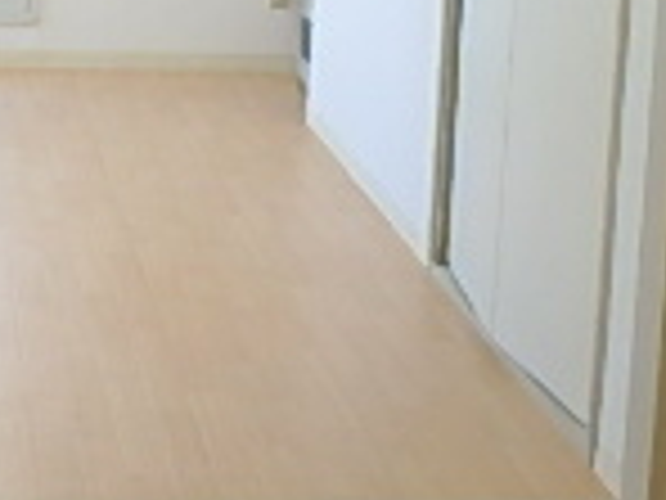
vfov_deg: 15.6
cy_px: -108
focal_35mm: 91
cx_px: 45
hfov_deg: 21.0
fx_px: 1751
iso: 125
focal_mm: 3.7
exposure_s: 1/60
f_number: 3.5
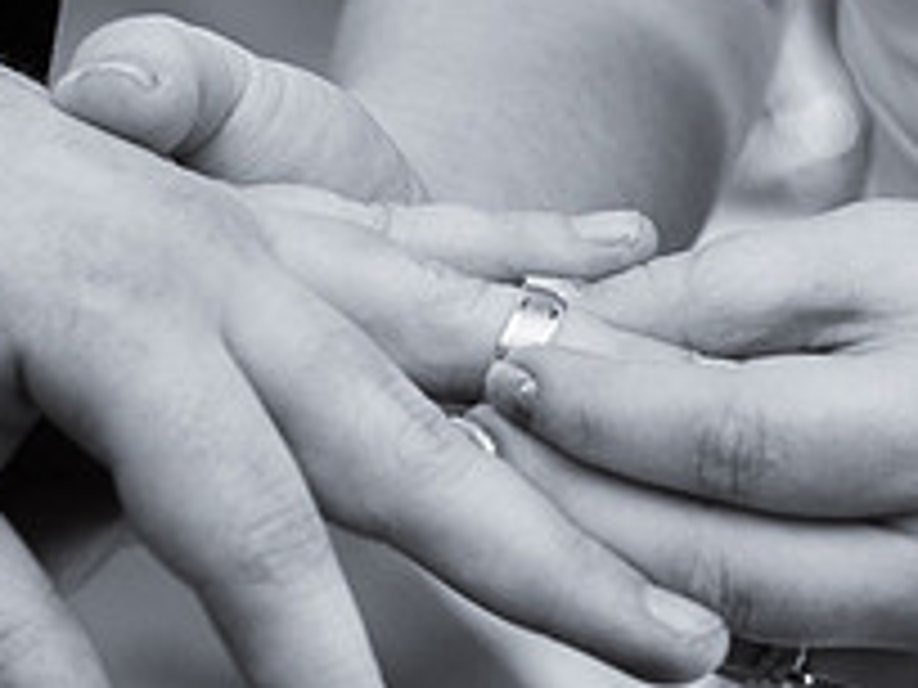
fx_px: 5940
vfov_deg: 6.6
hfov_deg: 8.8
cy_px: 362
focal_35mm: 224
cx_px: 533
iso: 160
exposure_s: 1/100
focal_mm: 35
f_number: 2.8
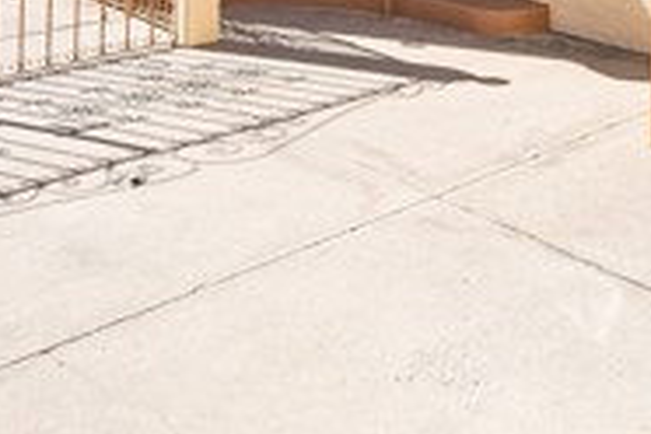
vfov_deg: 20.1
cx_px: 570
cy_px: -271
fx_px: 995
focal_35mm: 55
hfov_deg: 34.5
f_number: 10
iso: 100
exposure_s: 1/125
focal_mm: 16
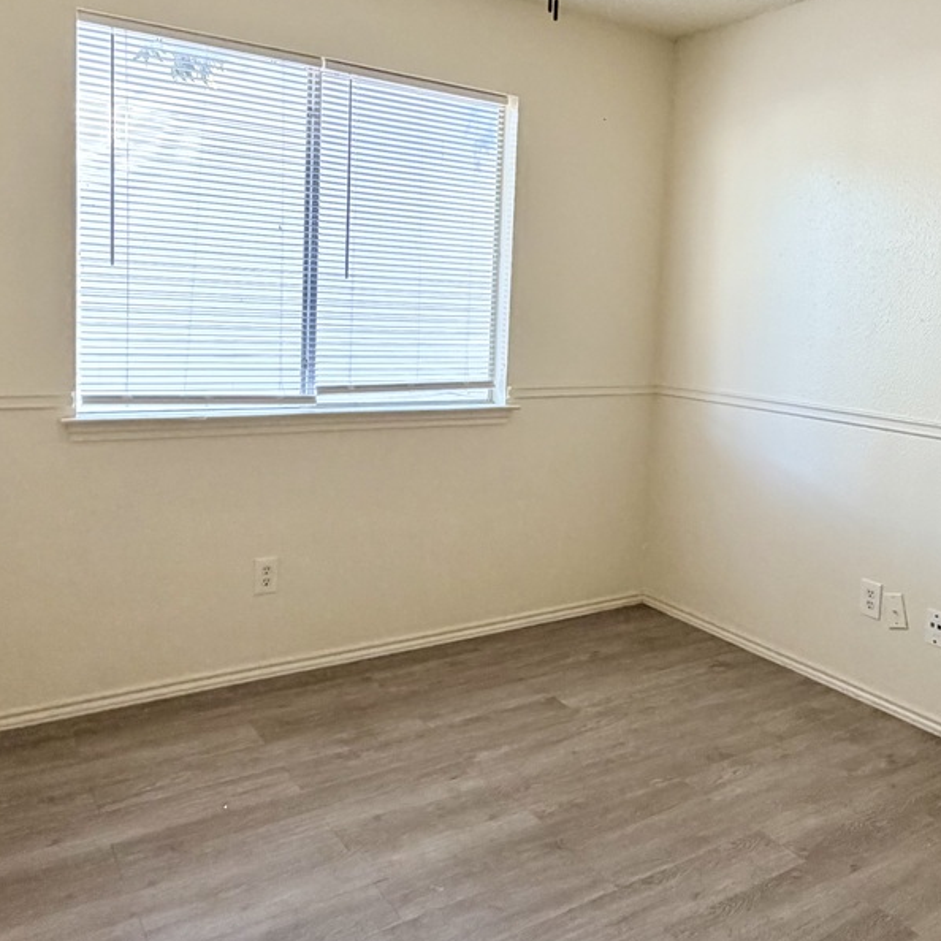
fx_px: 923
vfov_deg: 53.7
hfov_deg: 53.6
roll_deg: -2.6
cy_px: 388
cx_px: 569
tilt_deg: -5.9
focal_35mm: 30
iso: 320
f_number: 2.2
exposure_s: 1/70
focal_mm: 2.22
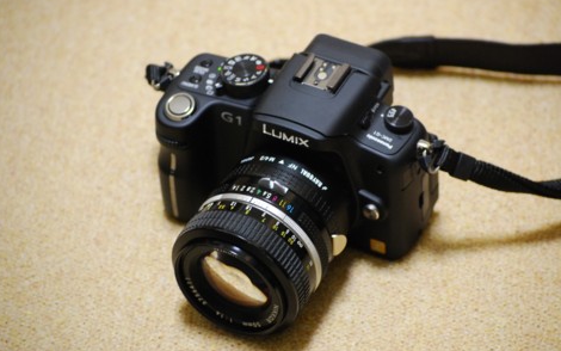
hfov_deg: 14.9
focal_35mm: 140
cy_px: 171
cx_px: 286
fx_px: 2141
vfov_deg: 9.4
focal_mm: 86
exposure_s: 1/6
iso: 800
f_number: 5.6
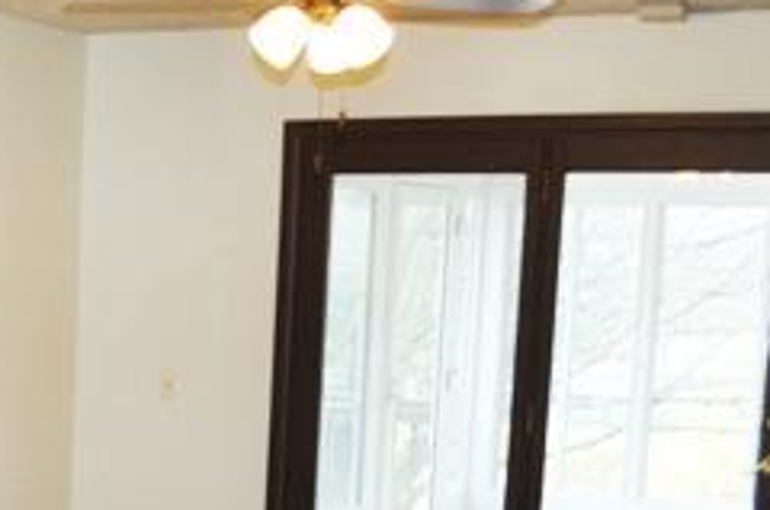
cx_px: -148
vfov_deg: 14.5
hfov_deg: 21.1
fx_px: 1921
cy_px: 656
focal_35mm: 90
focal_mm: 18
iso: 560
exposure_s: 1/60
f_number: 4
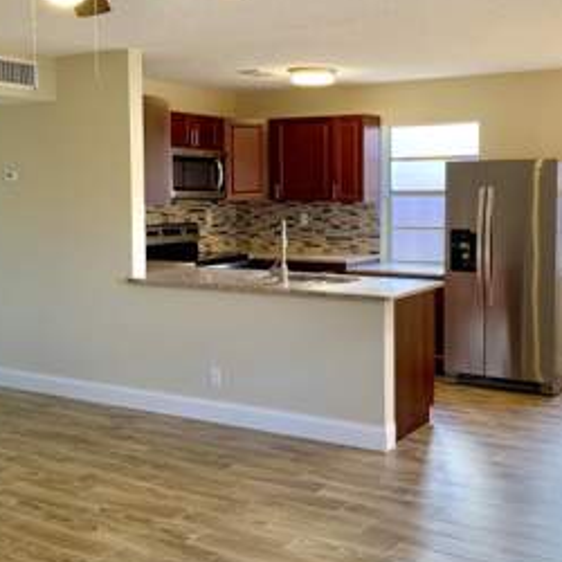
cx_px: 326
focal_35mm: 44
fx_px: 808
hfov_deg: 38.2
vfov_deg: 38.3
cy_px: 242
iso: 64
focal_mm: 4.25
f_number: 1.8
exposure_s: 1/60
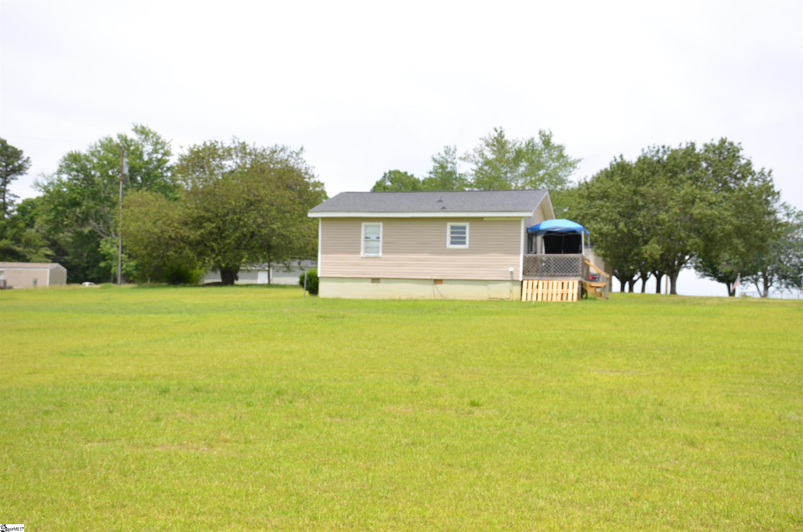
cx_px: 402
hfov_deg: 41.2
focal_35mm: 48
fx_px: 1068
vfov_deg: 27.9
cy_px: 266
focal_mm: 32
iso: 100
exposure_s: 1/250
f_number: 9
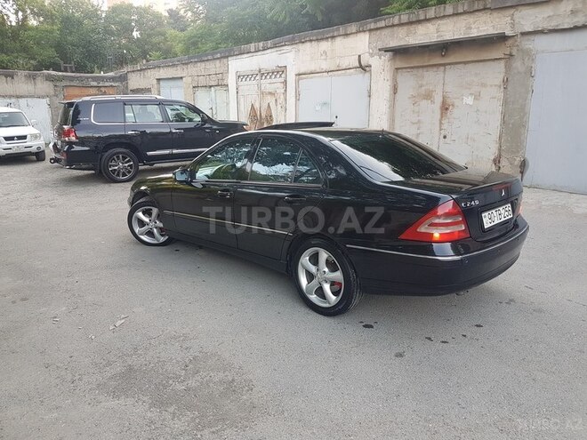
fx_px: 441
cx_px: 294
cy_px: 220
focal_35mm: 26
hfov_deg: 67.3
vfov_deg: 53.1
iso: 50
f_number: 1.7
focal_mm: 4.2
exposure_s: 1/100
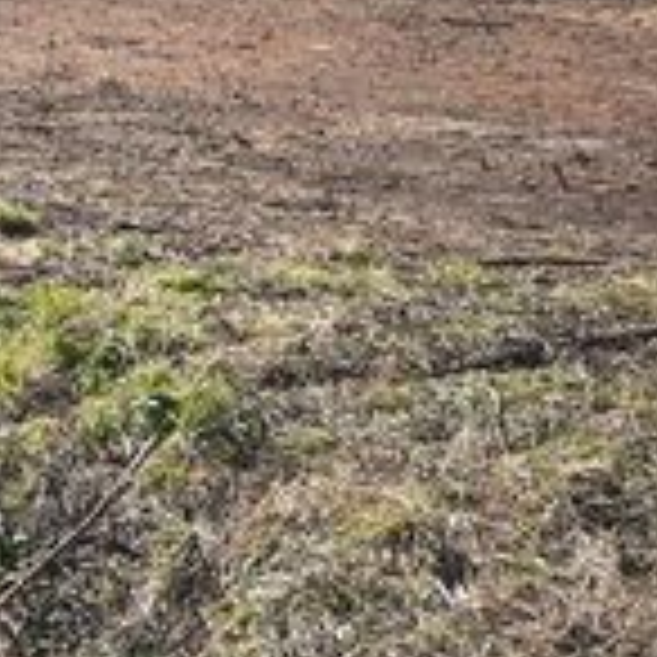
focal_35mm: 70
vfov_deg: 24.0
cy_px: 61
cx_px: -198
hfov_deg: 22.1
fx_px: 1503
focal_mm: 24
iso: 3200
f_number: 16
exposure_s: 1/1000
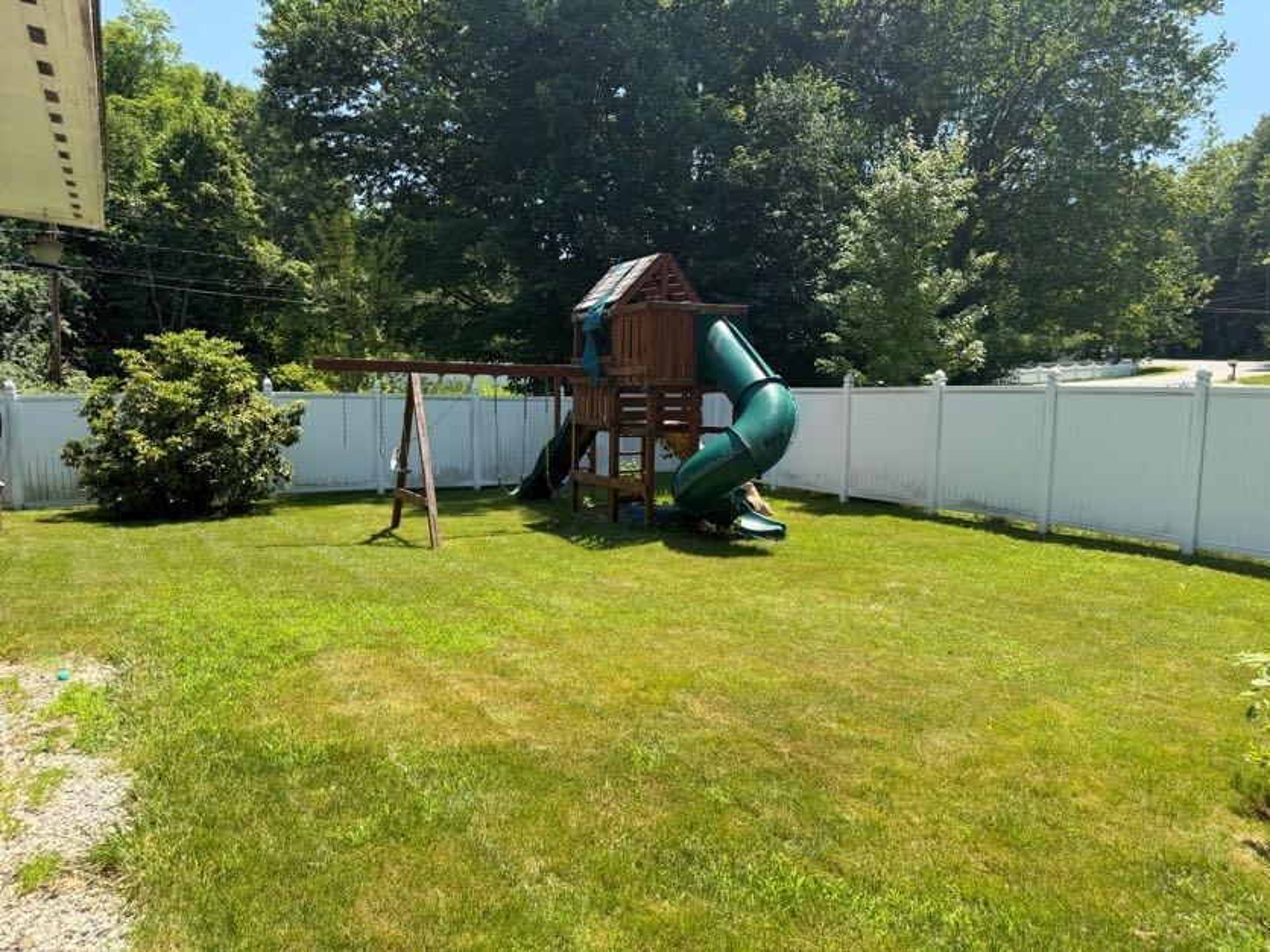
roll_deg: -0.7
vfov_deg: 56.8
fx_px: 881
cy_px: 476
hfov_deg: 71.6
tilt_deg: -5.1
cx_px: 635
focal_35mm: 24
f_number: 1.78
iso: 80
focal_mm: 6.76
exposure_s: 1/2000
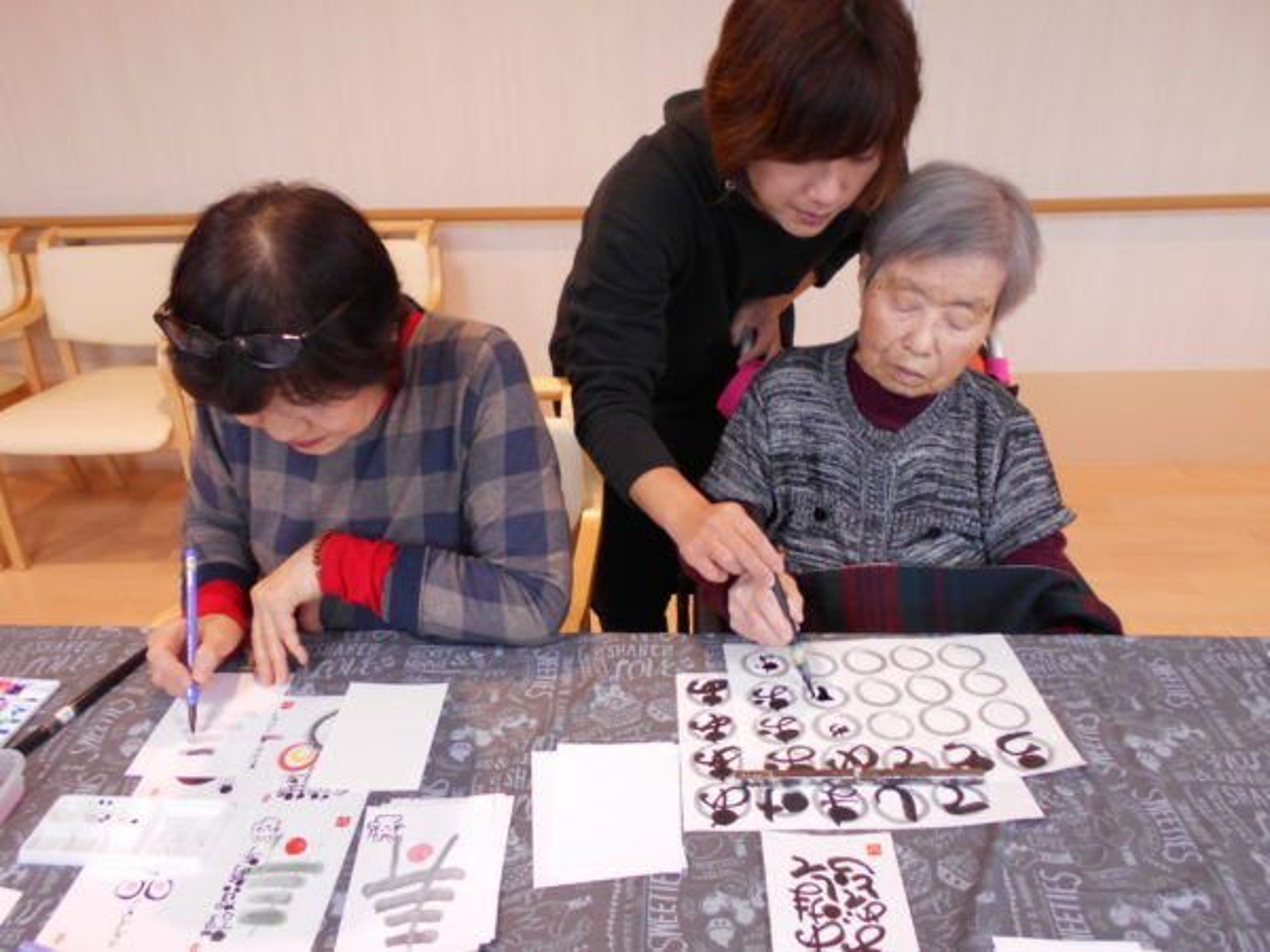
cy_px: 476
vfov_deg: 53.1
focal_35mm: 26
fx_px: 954
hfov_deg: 67.3
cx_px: 635
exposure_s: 1/30
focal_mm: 4.6
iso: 180
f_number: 3.2
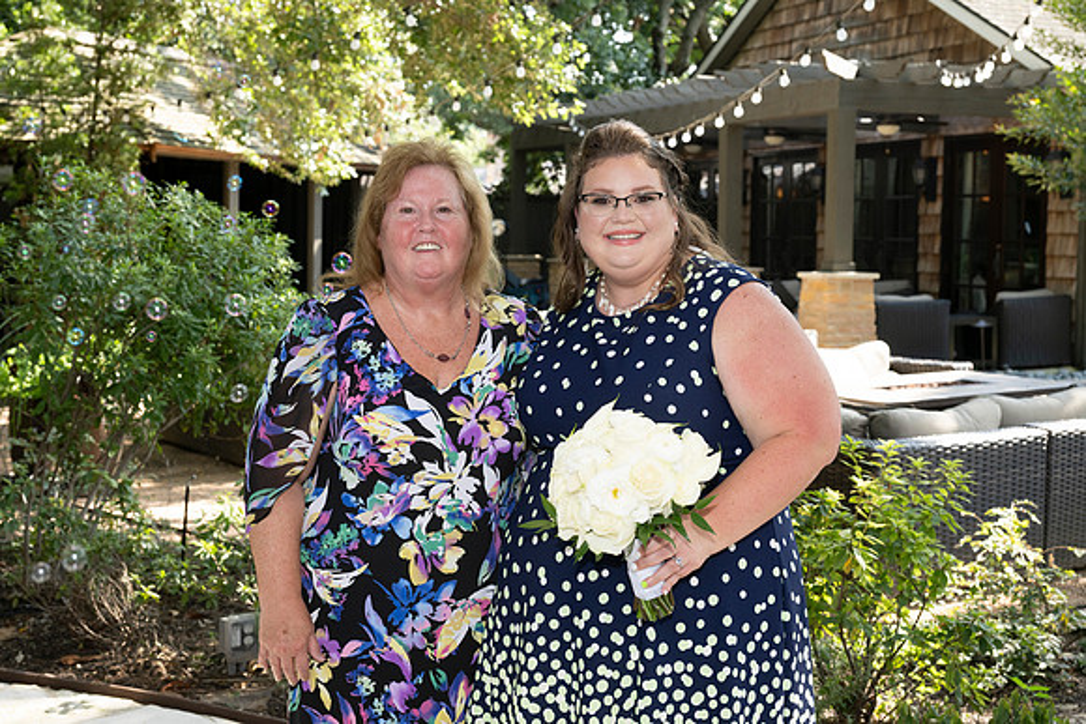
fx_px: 1509
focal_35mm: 50
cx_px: 543
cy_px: 362
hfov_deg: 39.6
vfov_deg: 27.0
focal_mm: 50
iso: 400
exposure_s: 1/160
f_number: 6.3
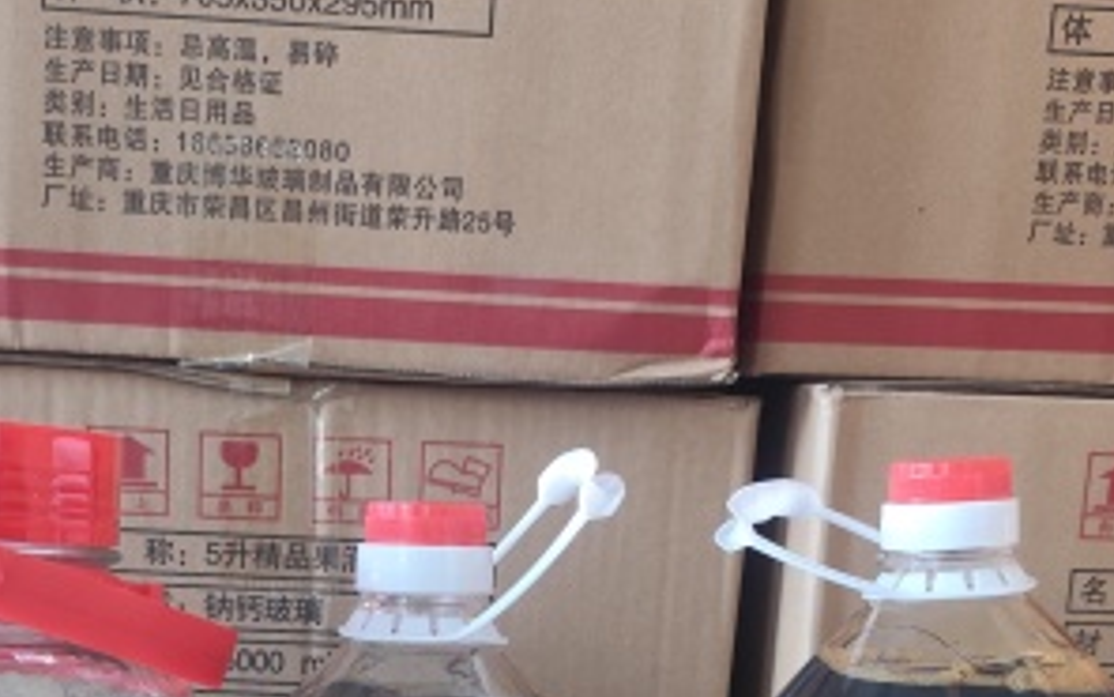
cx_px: 395
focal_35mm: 66
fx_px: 2004
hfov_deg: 30.9
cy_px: 968
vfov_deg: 18.1
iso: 640
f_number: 1.65
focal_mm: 6.19
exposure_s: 1/50
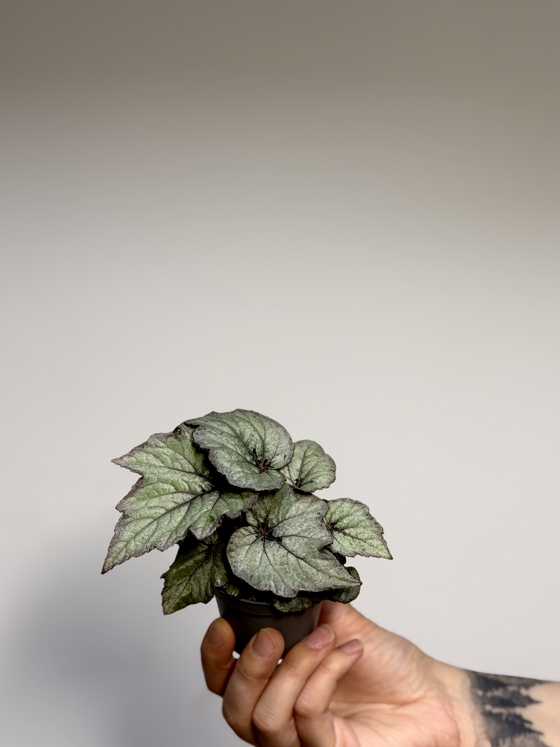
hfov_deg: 22.9
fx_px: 1380
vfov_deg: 30.3
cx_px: 292
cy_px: 386
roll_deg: +0.3
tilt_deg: +6.2
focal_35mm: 64
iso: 50
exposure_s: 1/100
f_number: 1.78
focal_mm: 6.76
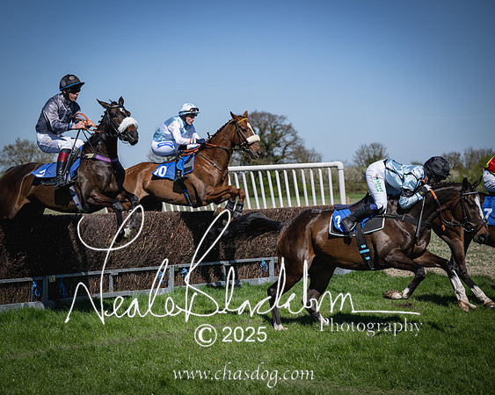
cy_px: 199
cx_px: 196
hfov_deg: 22.1
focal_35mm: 86
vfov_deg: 17.8
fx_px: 1265
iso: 110
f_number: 4
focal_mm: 76
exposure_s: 1/2000
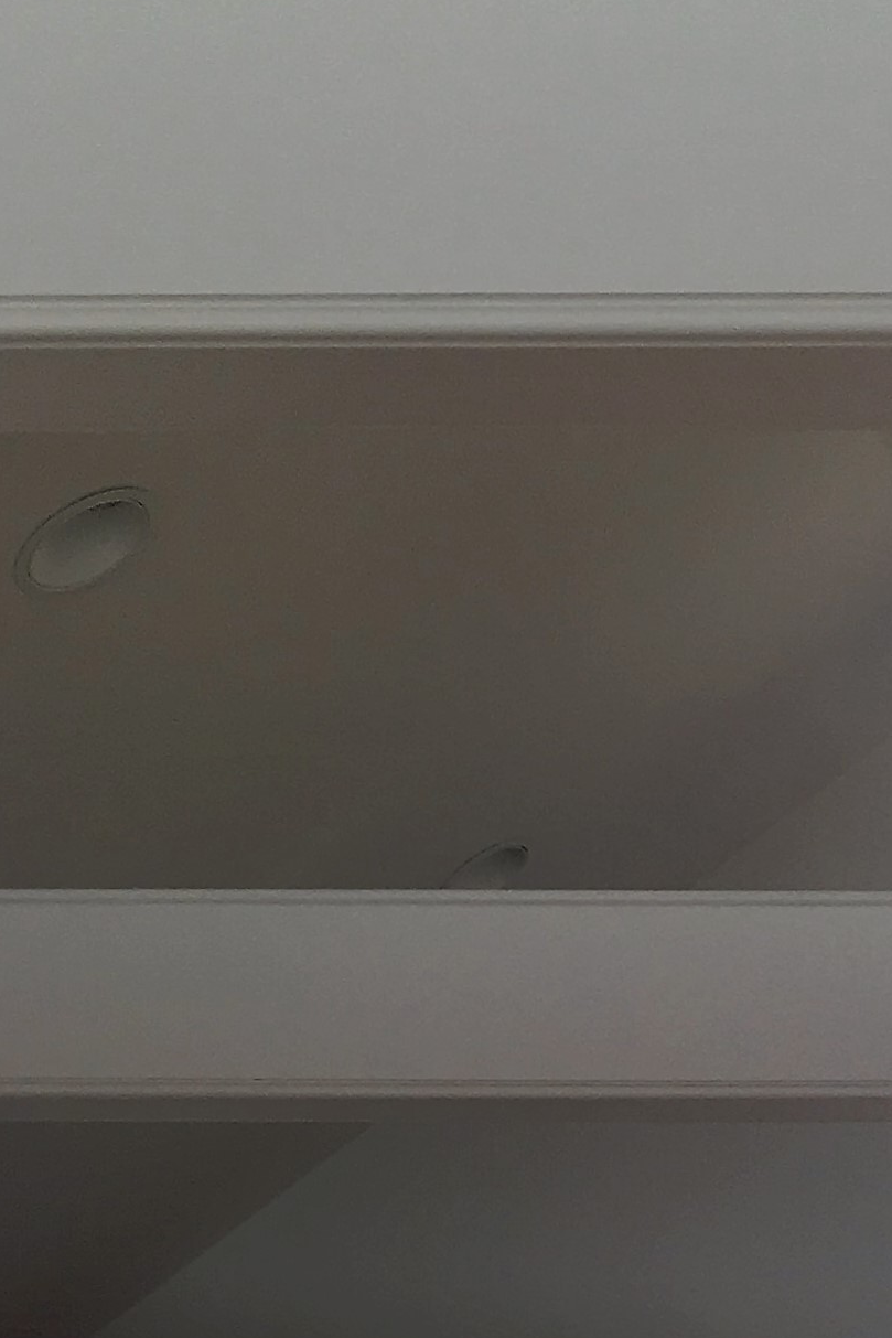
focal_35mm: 100
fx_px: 3715
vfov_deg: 18.6
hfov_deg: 12.6
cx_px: 1535
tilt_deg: +1.1
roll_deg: +0.3
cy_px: 1860
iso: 25
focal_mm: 4.15
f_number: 2.2
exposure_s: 1/124
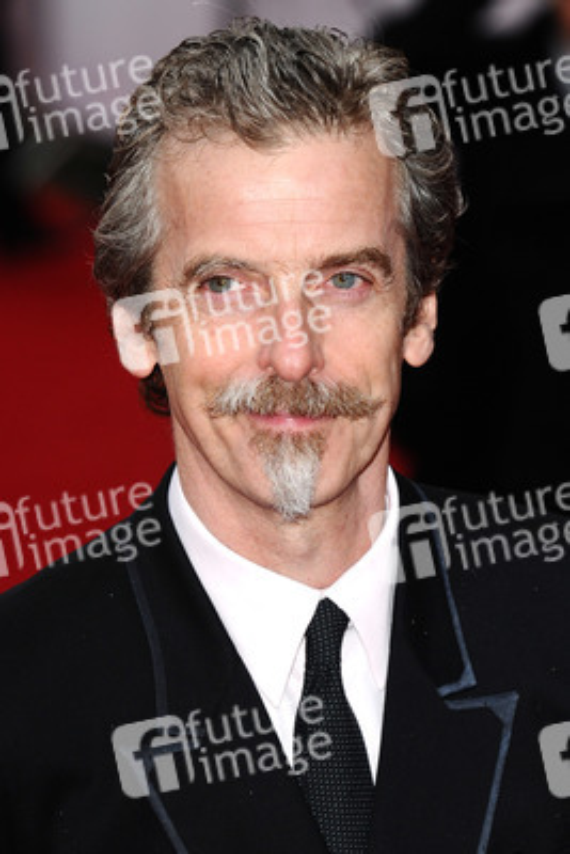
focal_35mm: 218
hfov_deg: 6.3
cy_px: 427
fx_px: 5161
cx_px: 285
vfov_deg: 9.5
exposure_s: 1/250
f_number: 5
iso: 320
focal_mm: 145
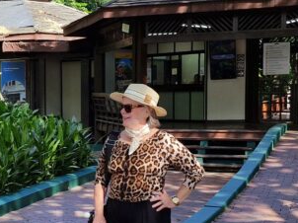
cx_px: 17
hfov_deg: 24.2
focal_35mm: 78
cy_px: 157
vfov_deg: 18.8
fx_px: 671
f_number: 1.8
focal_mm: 5.54
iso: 50
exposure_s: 1/312
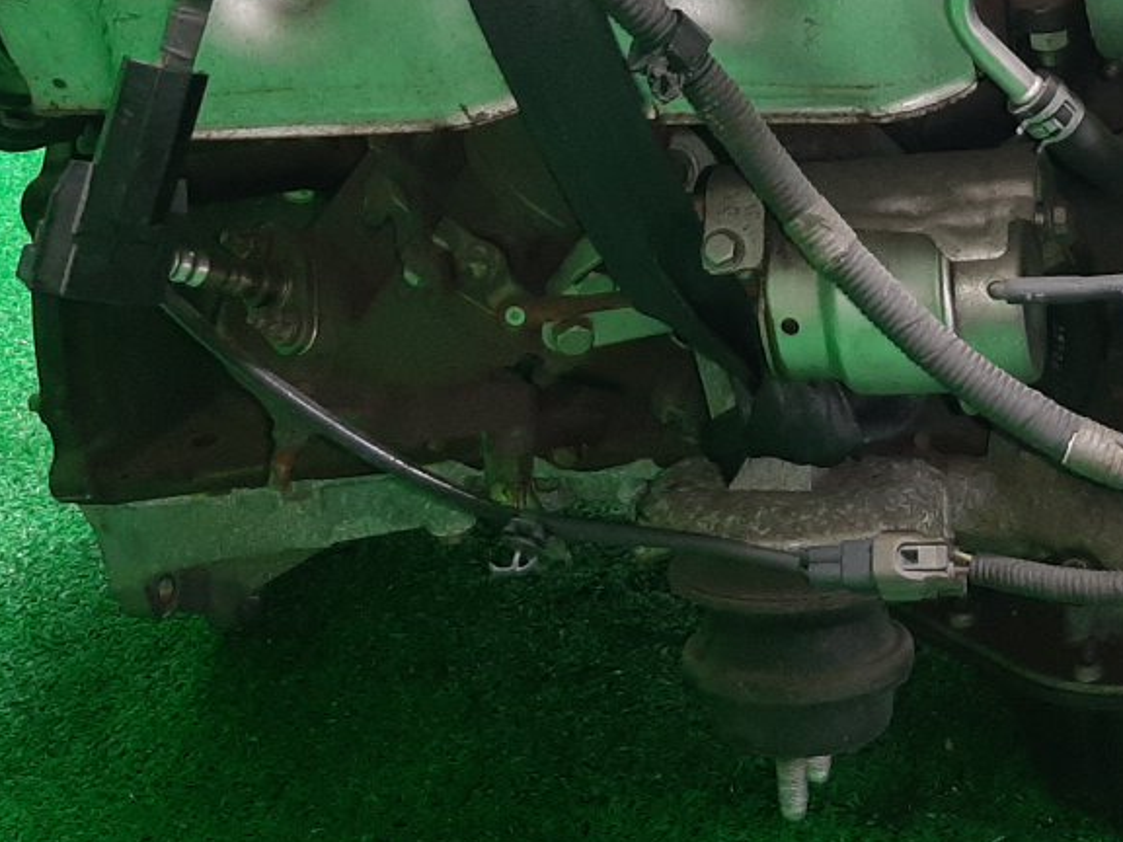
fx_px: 2109
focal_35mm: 65
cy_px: 18
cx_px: 714
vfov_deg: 21.8
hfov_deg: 29.7
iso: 188
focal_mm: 3.93
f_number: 1.7
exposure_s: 1/33
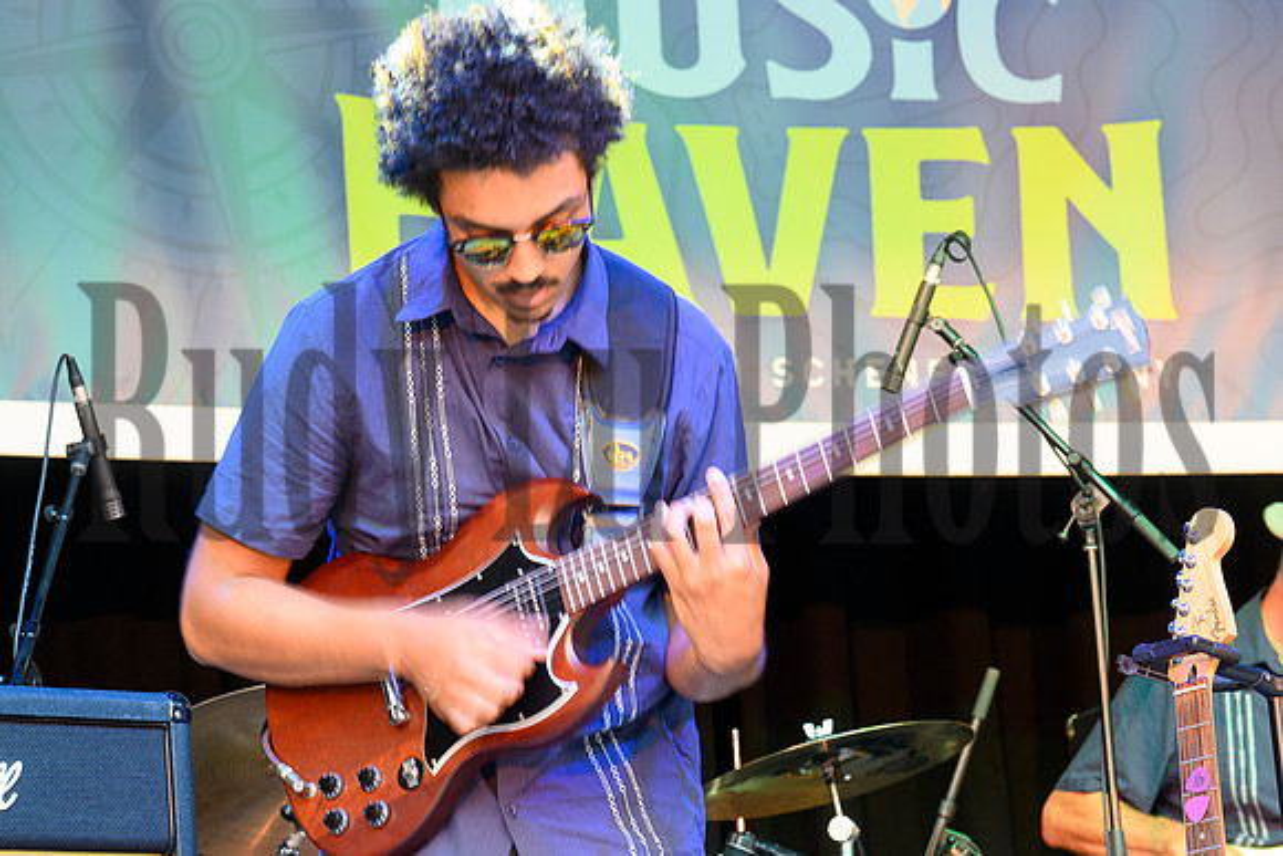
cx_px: 642
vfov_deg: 9.9
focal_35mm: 138
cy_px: 428
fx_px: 4919
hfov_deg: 14.9
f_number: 8
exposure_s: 1/15
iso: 1000
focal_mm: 92
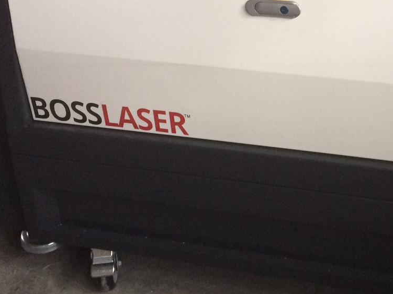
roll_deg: +1.8
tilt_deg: -20.9
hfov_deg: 30.0
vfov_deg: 22.5
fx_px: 715
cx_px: 315
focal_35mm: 63
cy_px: 6
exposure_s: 1/30
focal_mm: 4.15
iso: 200
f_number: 2.2
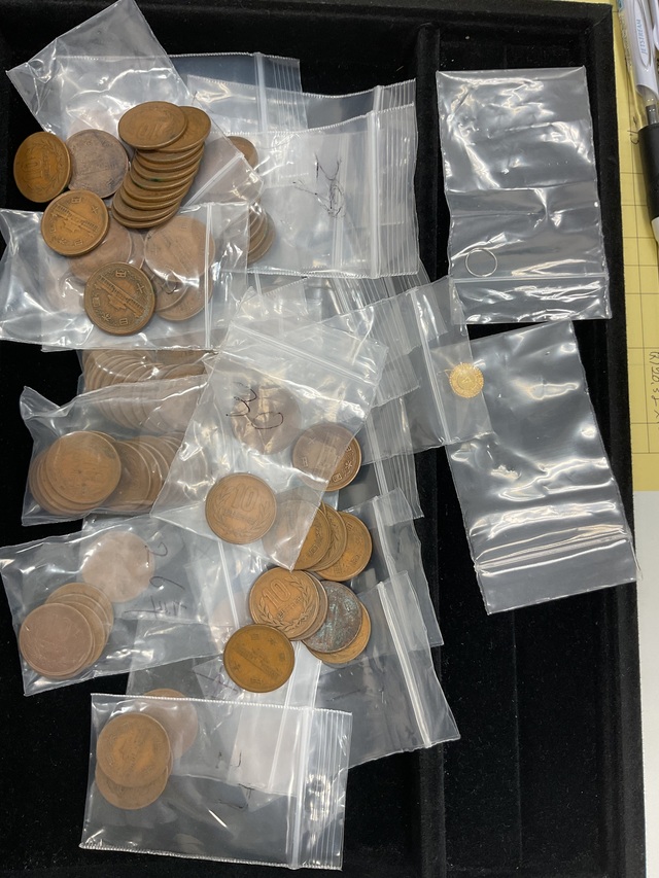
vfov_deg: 61.7
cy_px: 439
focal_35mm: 29
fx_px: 736
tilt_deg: -83.2
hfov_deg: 48.2
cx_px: 330
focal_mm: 3
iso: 64
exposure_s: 1/120
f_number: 1.8
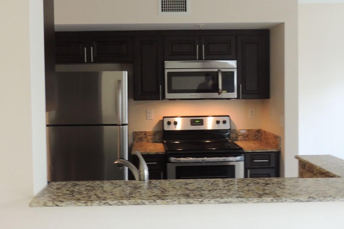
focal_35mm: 38
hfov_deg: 50.6
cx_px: 157
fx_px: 363
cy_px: 94
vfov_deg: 35.0
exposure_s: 1/20
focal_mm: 4.3
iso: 400
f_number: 3
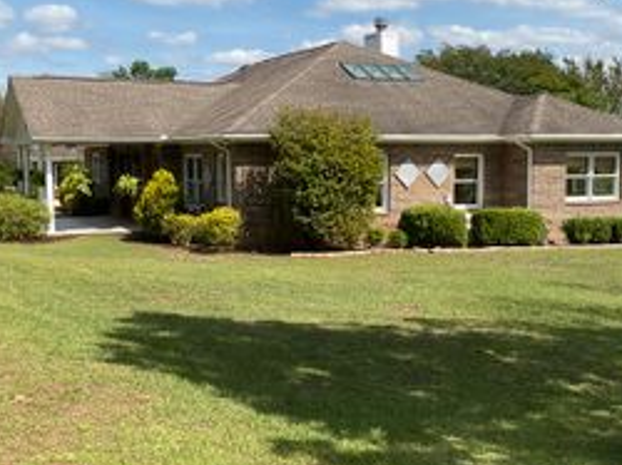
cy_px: 228
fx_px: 898
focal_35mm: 50
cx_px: 310
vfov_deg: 29.1
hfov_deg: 38.2
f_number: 1.8
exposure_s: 1/1786
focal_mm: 3
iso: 16
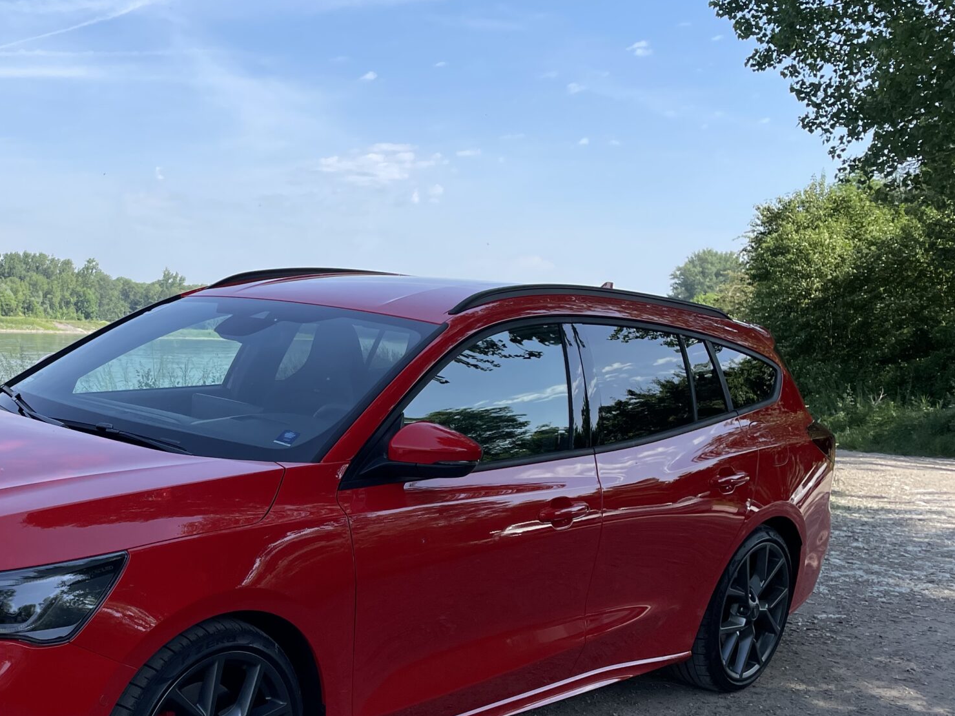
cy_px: 481
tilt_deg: -5.3
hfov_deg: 39.7
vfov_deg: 31.9
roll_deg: -2.5
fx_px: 1241
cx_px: 140
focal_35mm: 45
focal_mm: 4.2
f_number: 1.6
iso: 32
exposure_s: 1/2212
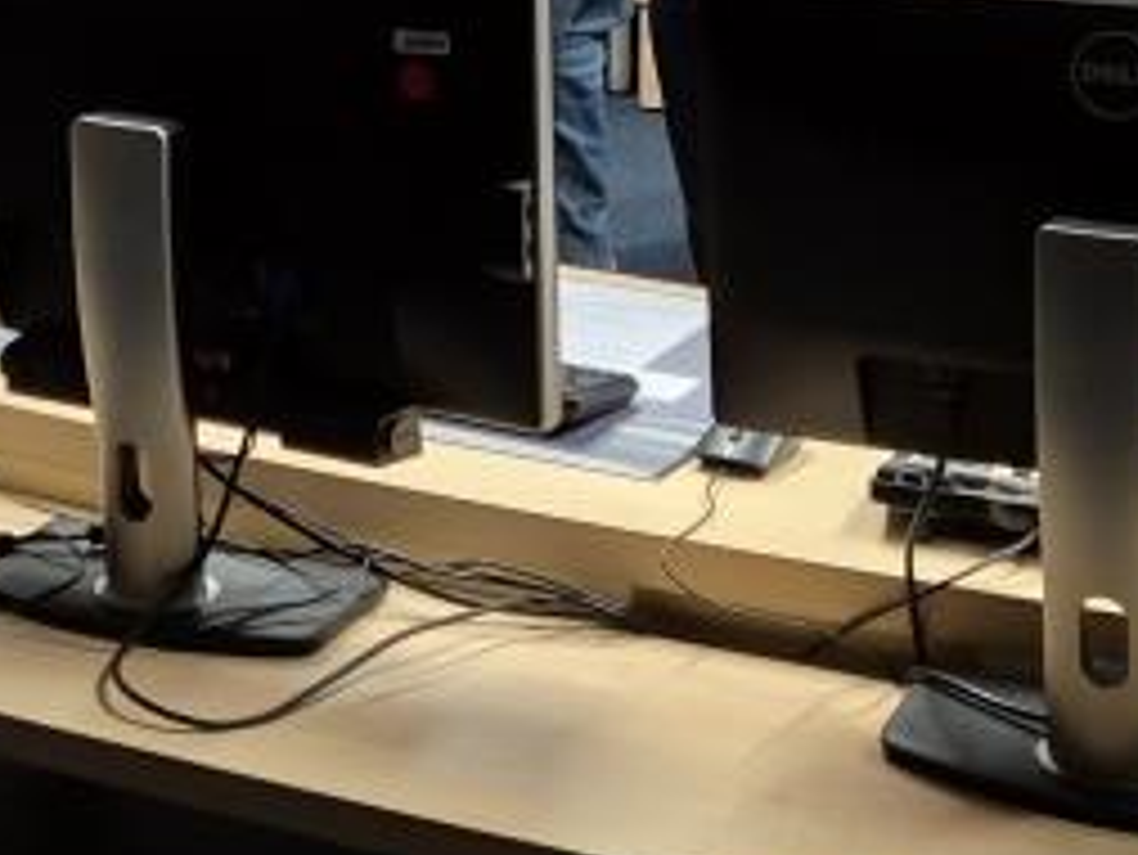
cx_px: 193
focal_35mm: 93
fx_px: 3059
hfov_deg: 20.8
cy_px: -450
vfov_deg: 14.7
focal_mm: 5.4
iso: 320
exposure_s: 1/100
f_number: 1.8
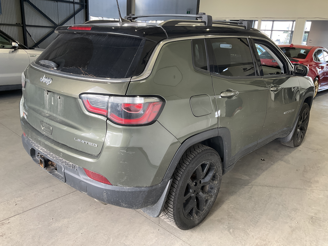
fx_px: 275
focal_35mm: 29
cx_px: 164
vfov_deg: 48.2
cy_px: 123
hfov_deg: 61.7
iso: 64
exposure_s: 1/122
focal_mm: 3
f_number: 1.8
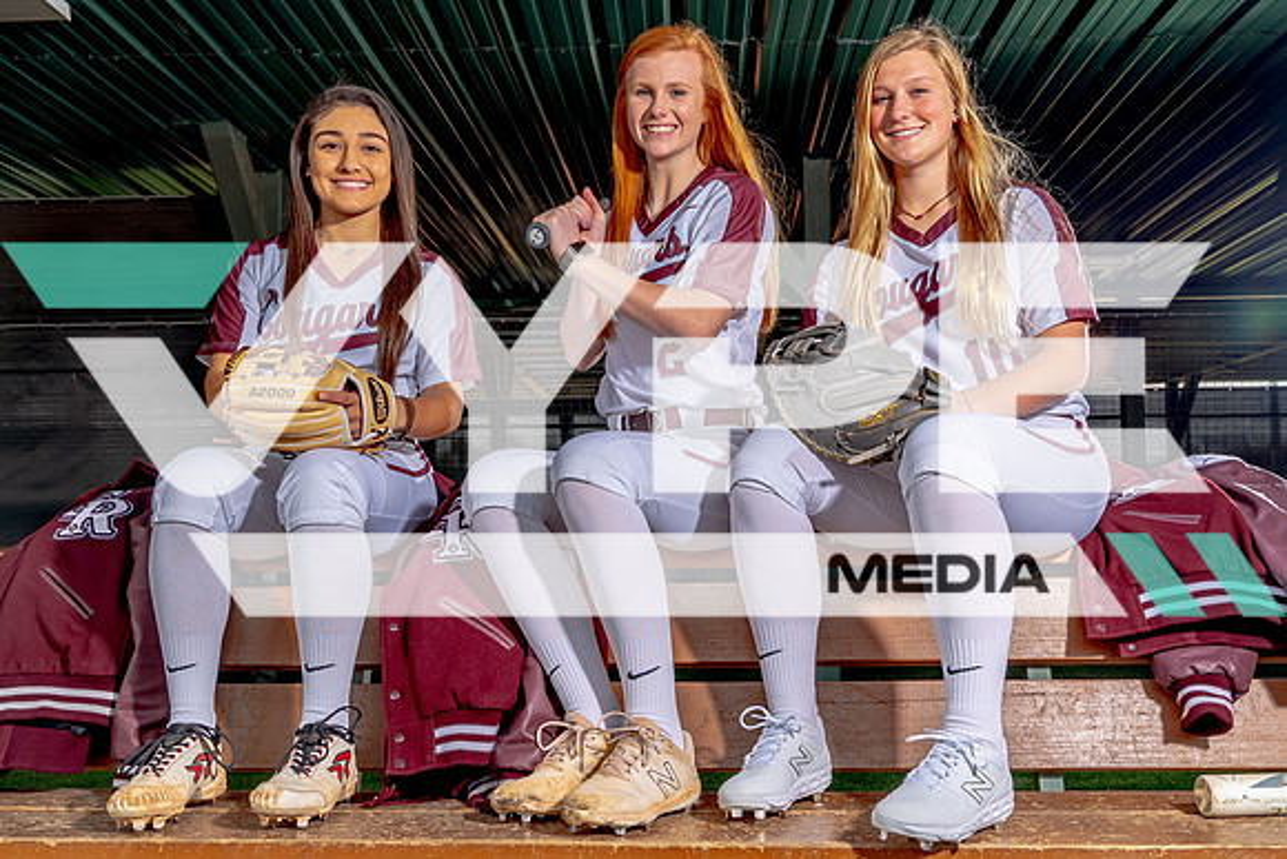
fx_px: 1242
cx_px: 681
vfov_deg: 38.1
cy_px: 445
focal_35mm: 35
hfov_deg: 54.7
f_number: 8
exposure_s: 1/125
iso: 100
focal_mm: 28
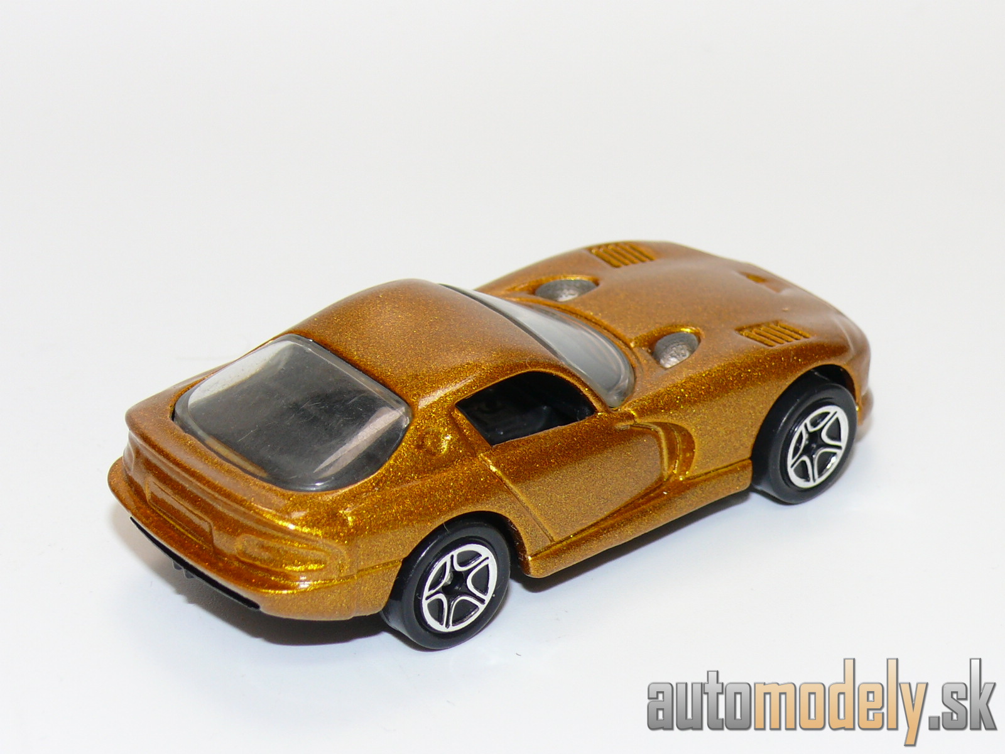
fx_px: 2961
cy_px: 377
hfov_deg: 19.3
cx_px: 502
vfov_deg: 14.5
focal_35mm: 102
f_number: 4
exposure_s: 1/40
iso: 100
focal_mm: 13.3
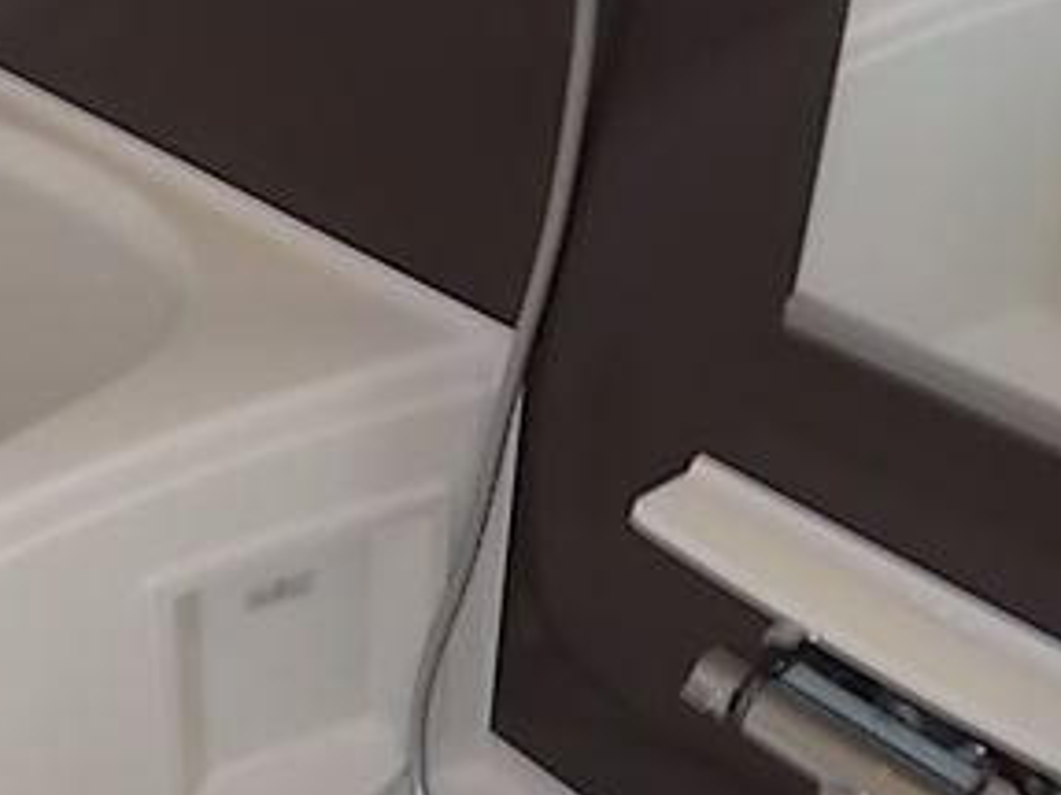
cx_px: 0
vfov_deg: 25.1
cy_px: 274
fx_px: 1777
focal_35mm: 58
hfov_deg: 30.8
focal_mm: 4.6
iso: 200
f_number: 3.2
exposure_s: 1/25
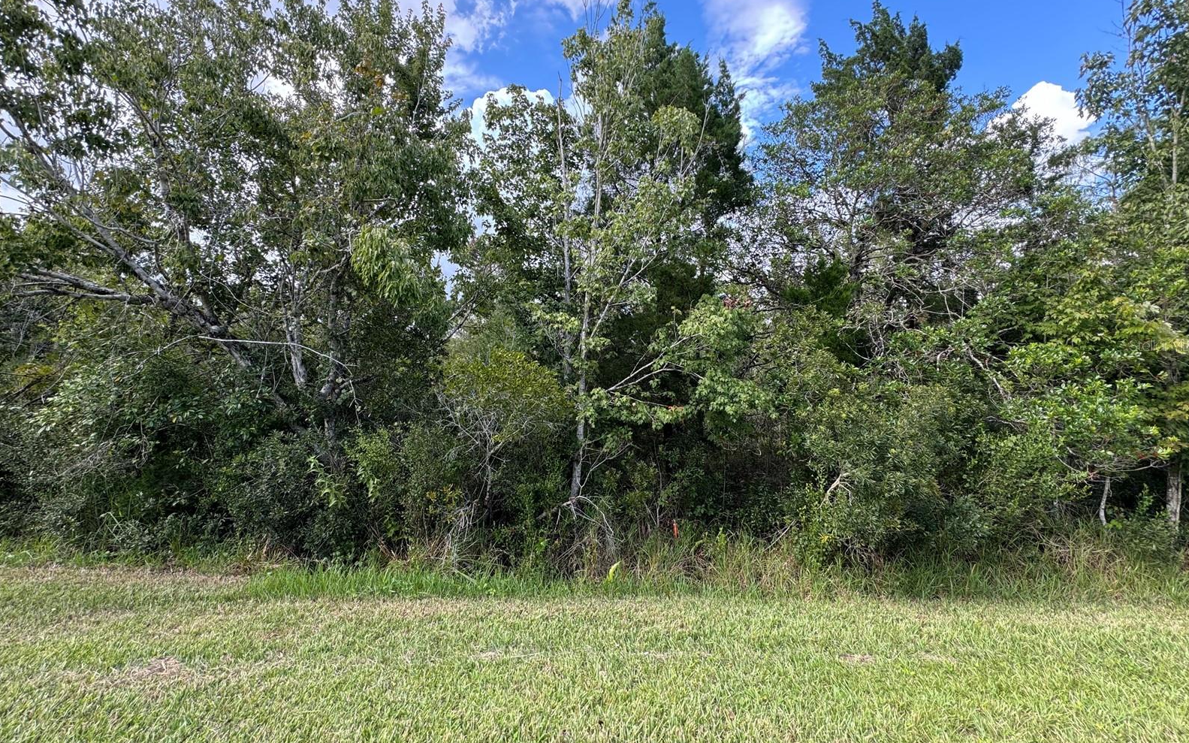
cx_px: 599
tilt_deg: +4.0
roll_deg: -0.8
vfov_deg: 74.7
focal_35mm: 15
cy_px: 345
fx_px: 486
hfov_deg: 101.5
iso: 50
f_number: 2.2
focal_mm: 2.22
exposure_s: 1/99
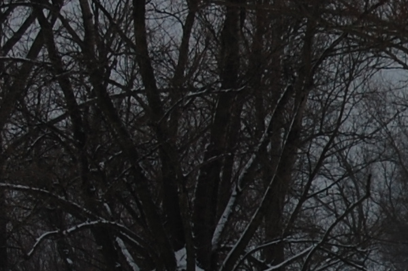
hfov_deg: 4.9
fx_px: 4693
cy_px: 291
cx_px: 806
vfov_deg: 3.3
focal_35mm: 415
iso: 200
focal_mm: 55
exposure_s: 1/400
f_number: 10
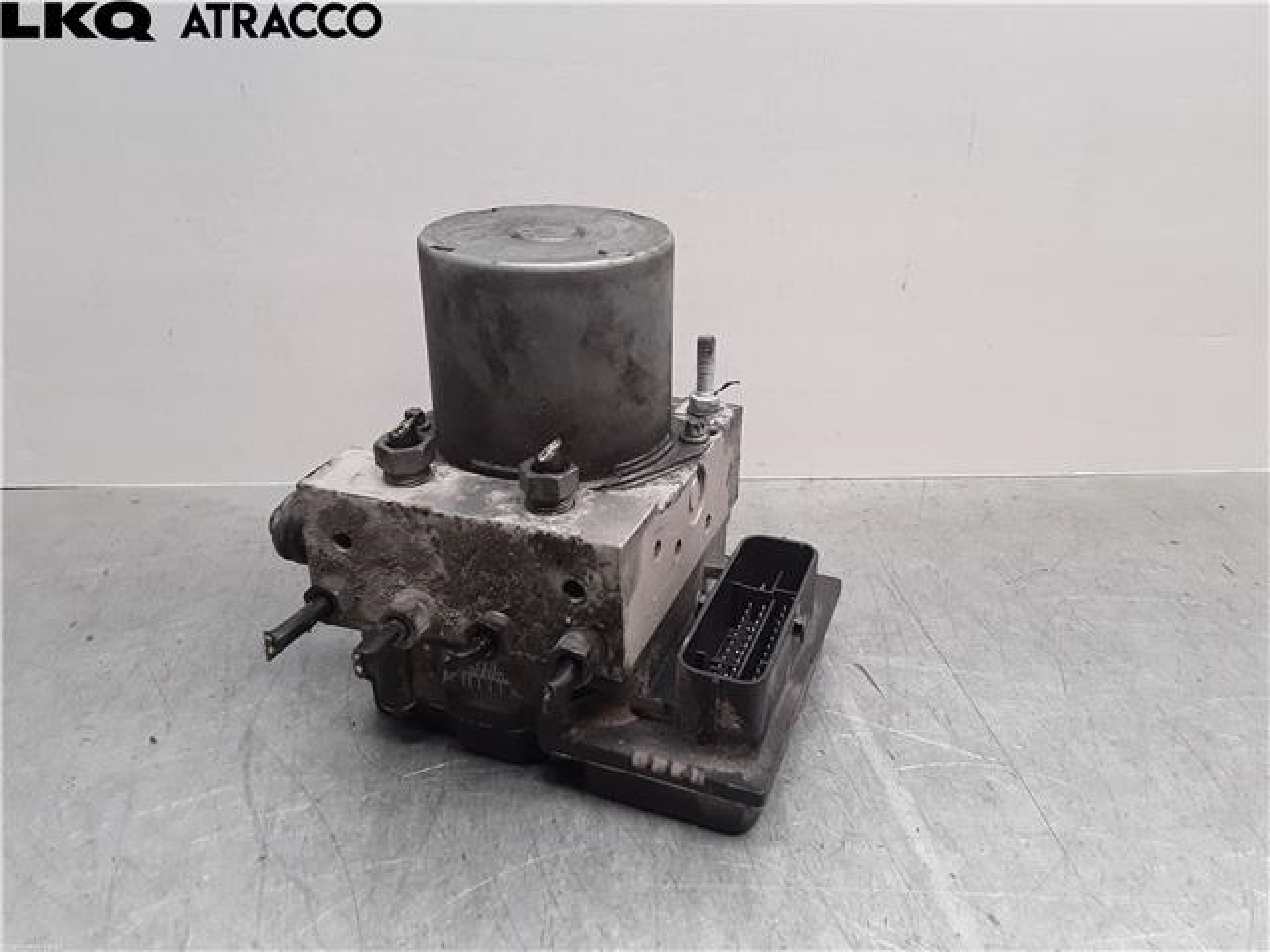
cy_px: 476
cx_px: 635
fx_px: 1027
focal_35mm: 28
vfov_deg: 49.7
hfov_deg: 63.4
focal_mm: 2.91
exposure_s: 1/50
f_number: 1.9
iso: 50
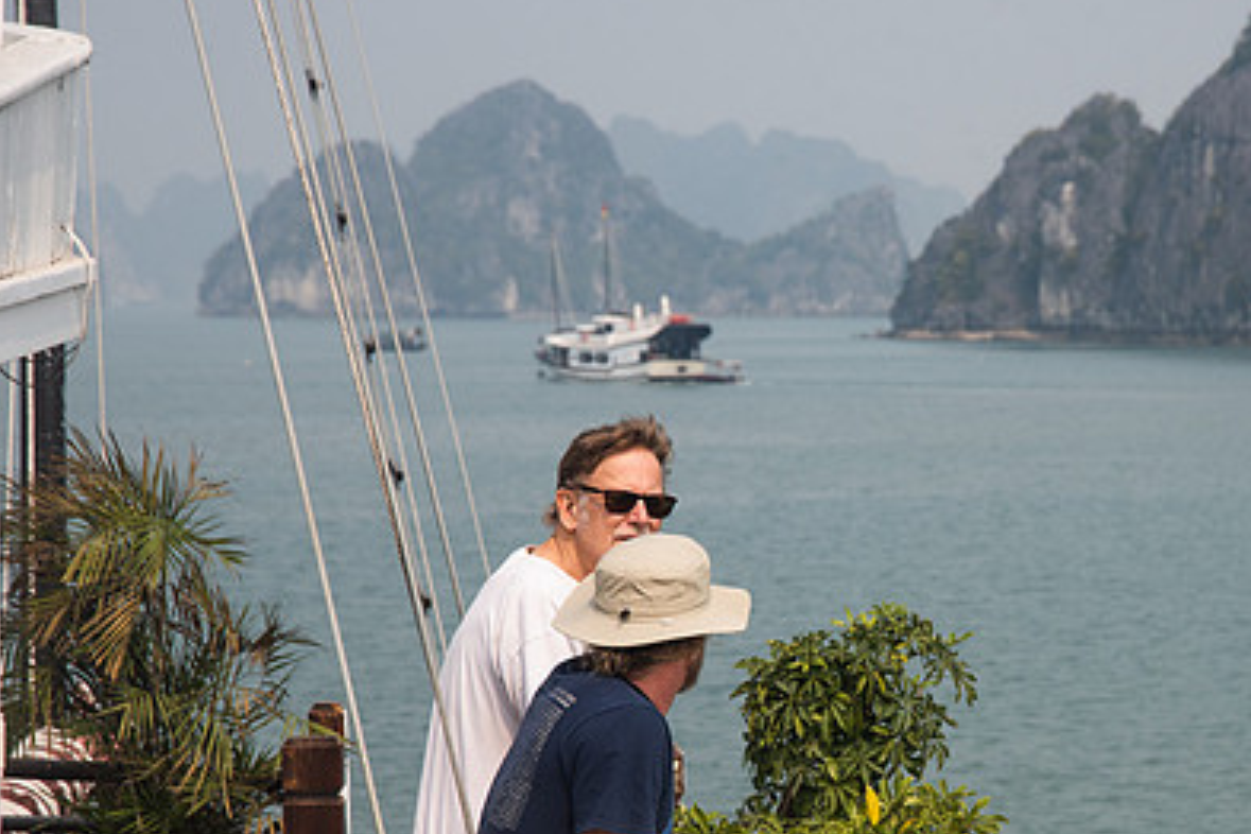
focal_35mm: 155
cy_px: 594
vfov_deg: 8.8
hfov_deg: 13.2
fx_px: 5386
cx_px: 914
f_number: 7.1
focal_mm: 105
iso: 320
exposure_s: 1/800
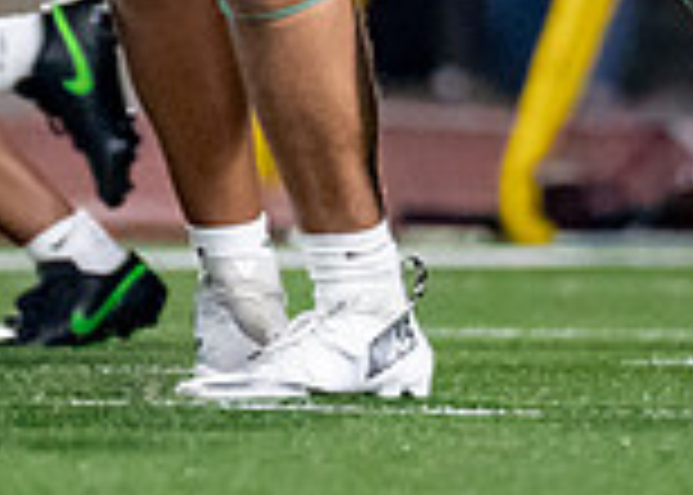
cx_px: -58
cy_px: -324
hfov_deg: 1.2
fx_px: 31884
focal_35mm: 1620
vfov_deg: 0.9
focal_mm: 200
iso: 3200
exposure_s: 1/1250
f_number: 2.8
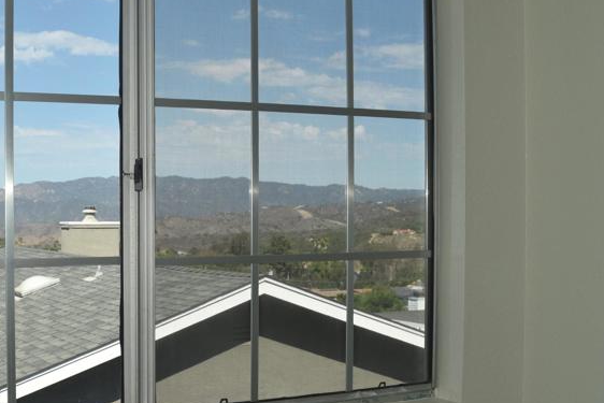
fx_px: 856
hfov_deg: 37.9
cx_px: 147
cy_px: 235
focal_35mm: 51
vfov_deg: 26.5
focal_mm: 28
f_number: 8
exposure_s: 1/200
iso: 100
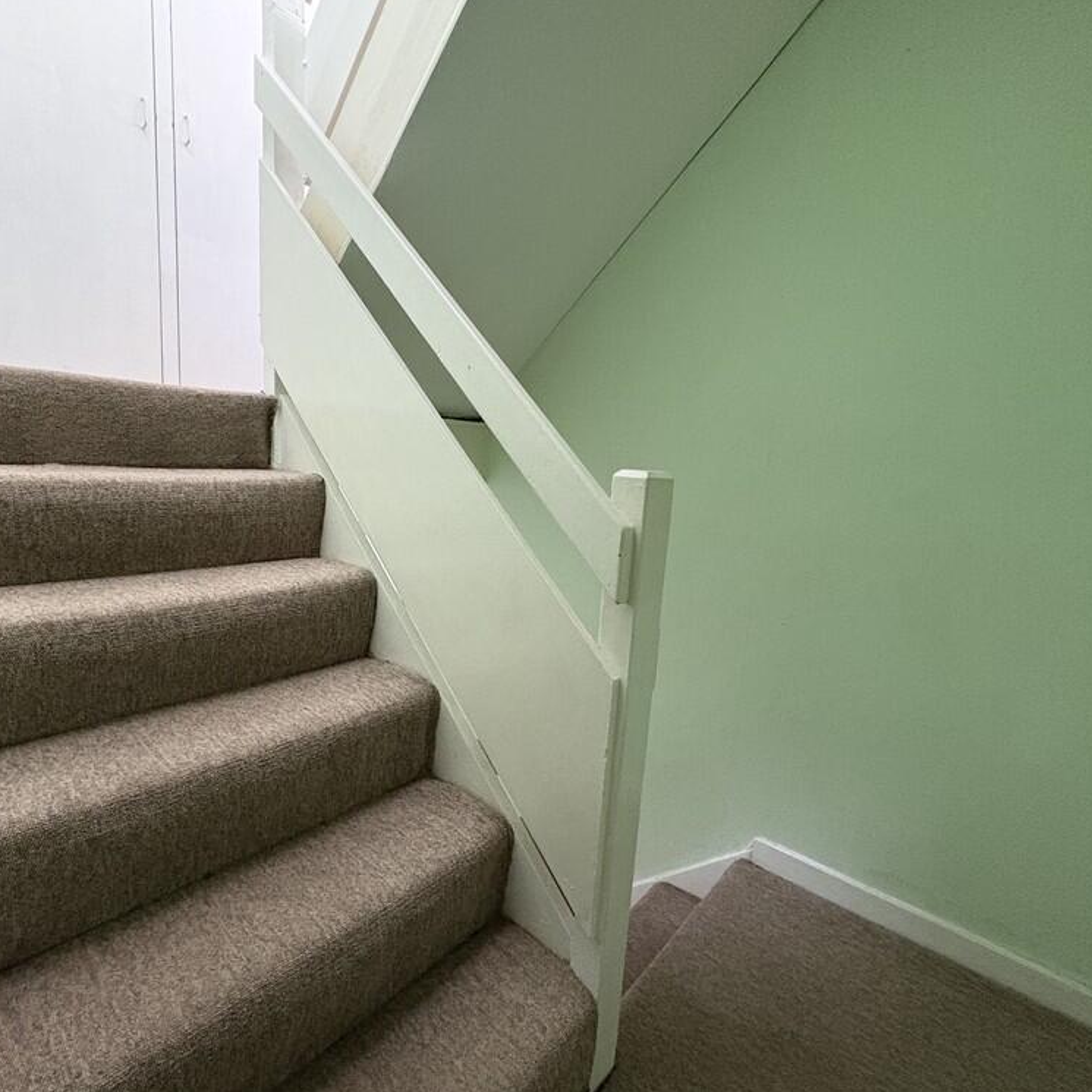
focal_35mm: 17
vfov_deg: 84.0
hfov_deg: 83.8
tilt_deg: -8.1
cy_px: 547
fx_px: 607
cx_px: 500
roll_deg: -2.9
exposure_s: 1/60
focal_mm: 2.22
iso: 800
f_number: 2.2
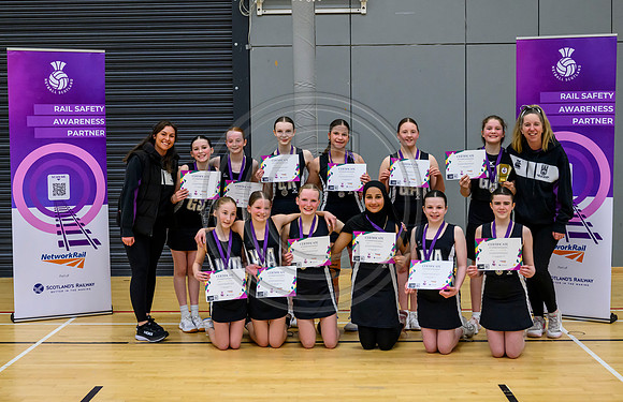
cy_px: 172
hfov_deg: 38.1
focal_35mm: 53
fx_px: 901
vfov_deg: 25.2
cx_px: 313
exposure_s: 1/640
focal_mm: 47
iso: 5000
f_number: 3.5
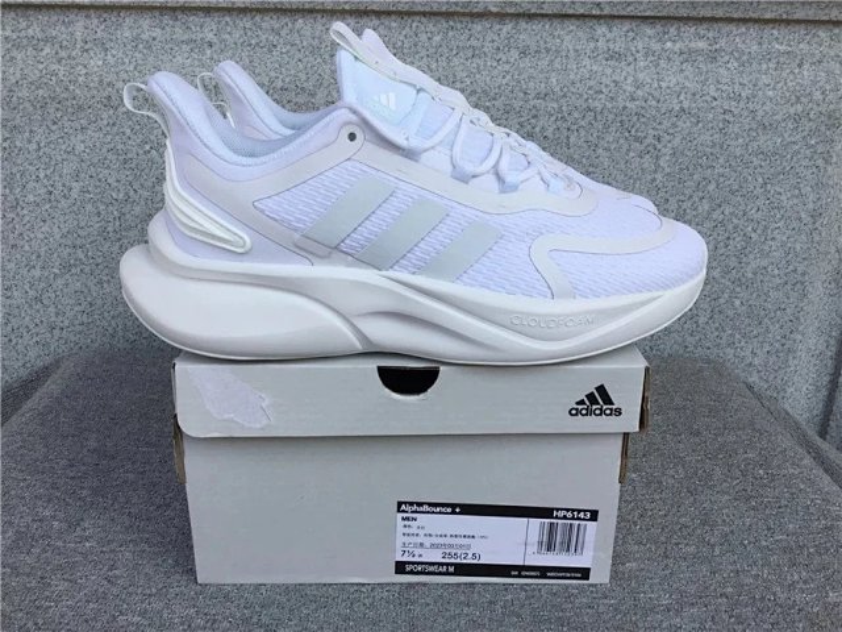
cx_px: 421
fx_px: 754
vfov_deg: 45.4
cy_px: 316
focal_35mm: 31
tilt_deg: -20.5
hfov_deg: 58.4
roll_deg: -0.9
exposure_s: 1/754
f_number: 2.4
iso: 25
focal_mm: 3.3
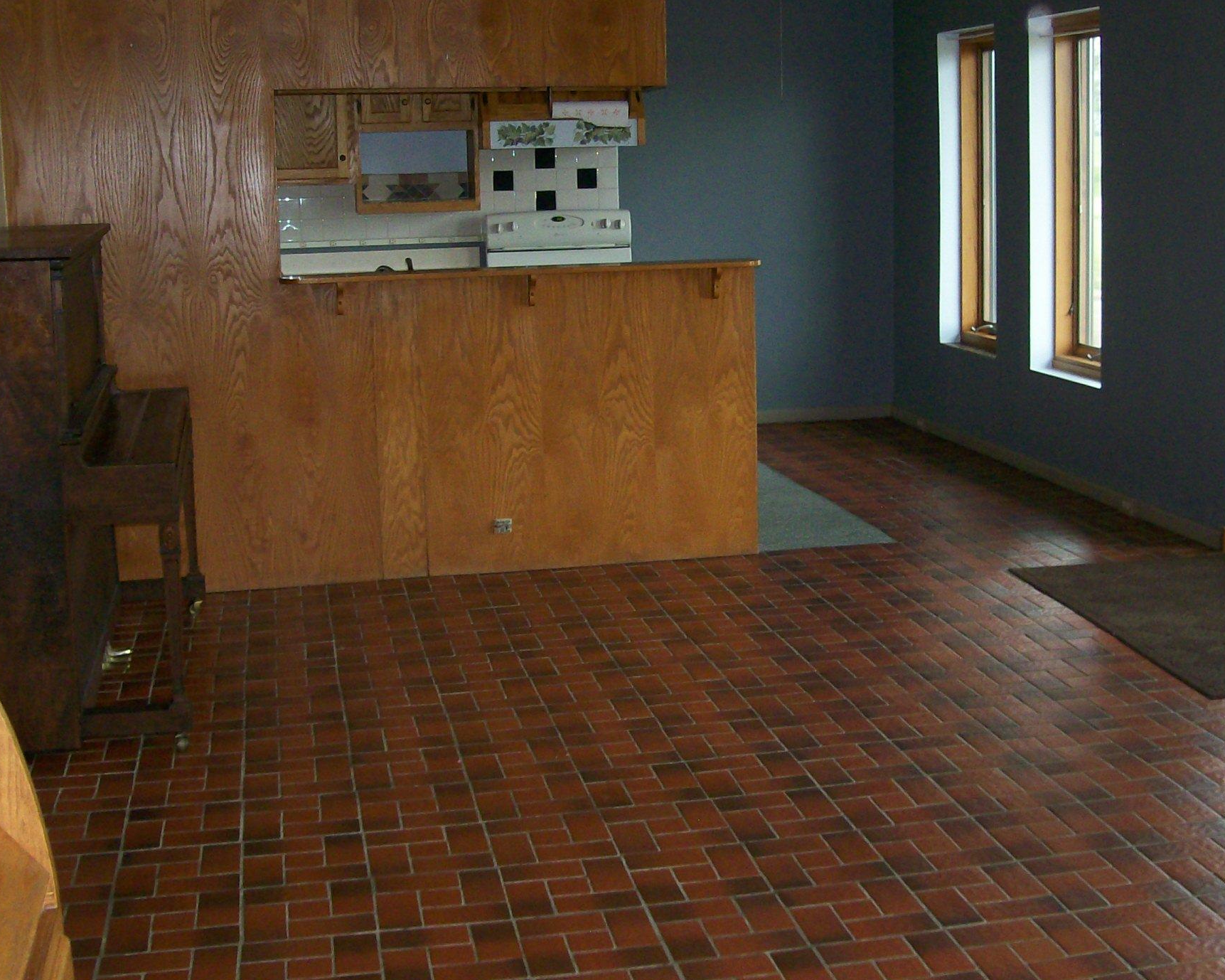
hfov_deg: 39.5
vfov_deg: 32.1
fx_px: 1704
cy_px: 454
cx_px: 629
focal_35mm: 47
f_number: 2.7
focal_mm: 6
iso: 140
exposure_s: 1/64
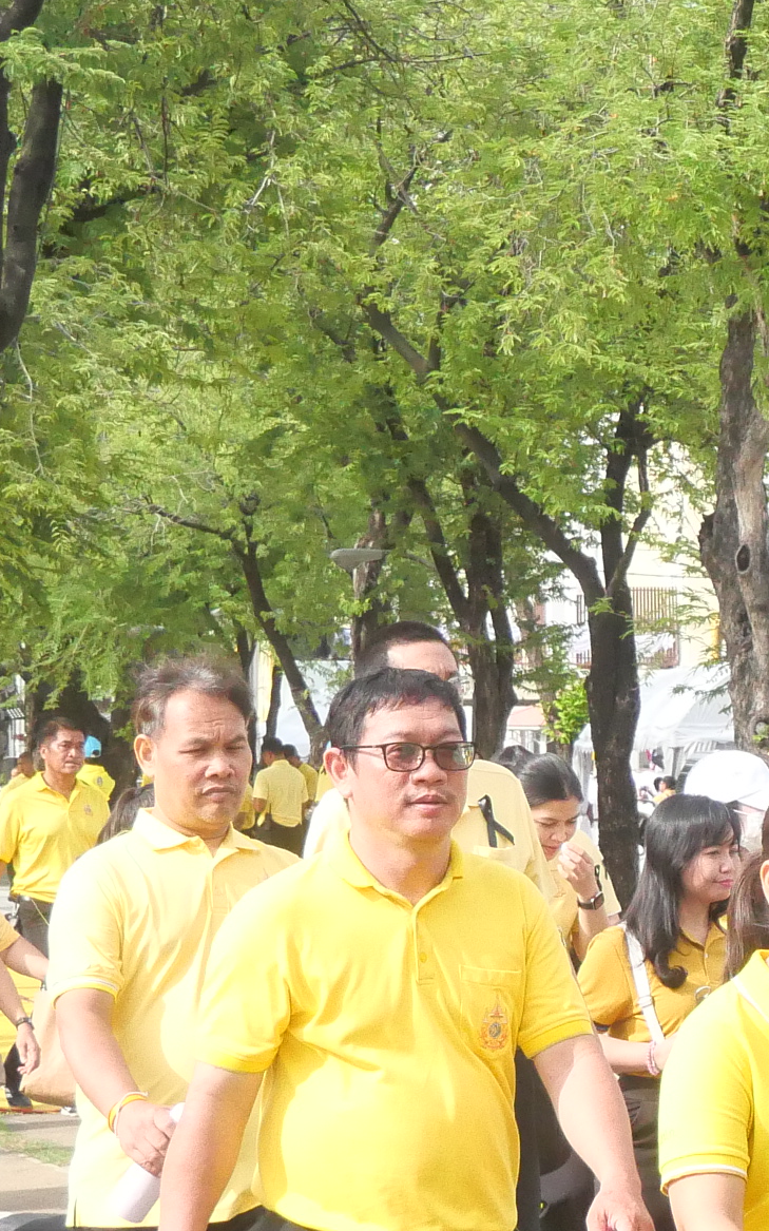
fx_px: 4461
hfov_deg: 9.4
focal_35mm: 133
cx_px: 1350
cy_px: 826
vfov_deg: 15.7
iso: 2000
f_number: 5
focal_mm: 20
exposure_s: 1/4000
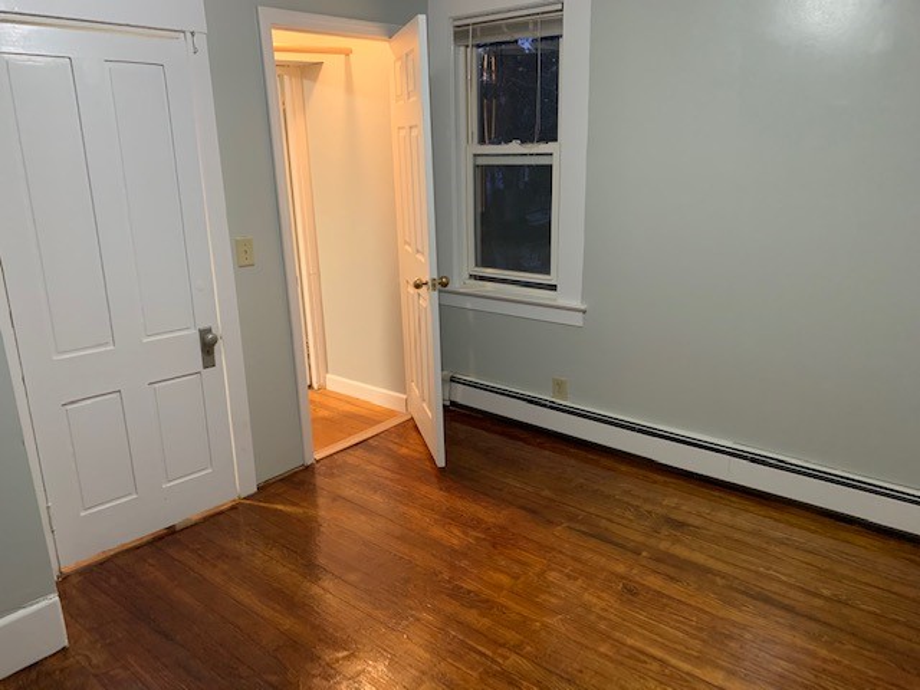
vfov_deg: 53.1
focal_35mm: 26
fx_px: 691
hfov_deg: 67.3
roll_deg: +2.3
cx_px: 460
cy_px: 345
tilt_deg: -17.1
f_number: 1.8
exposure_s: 1/40
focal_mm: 4.25
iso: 400
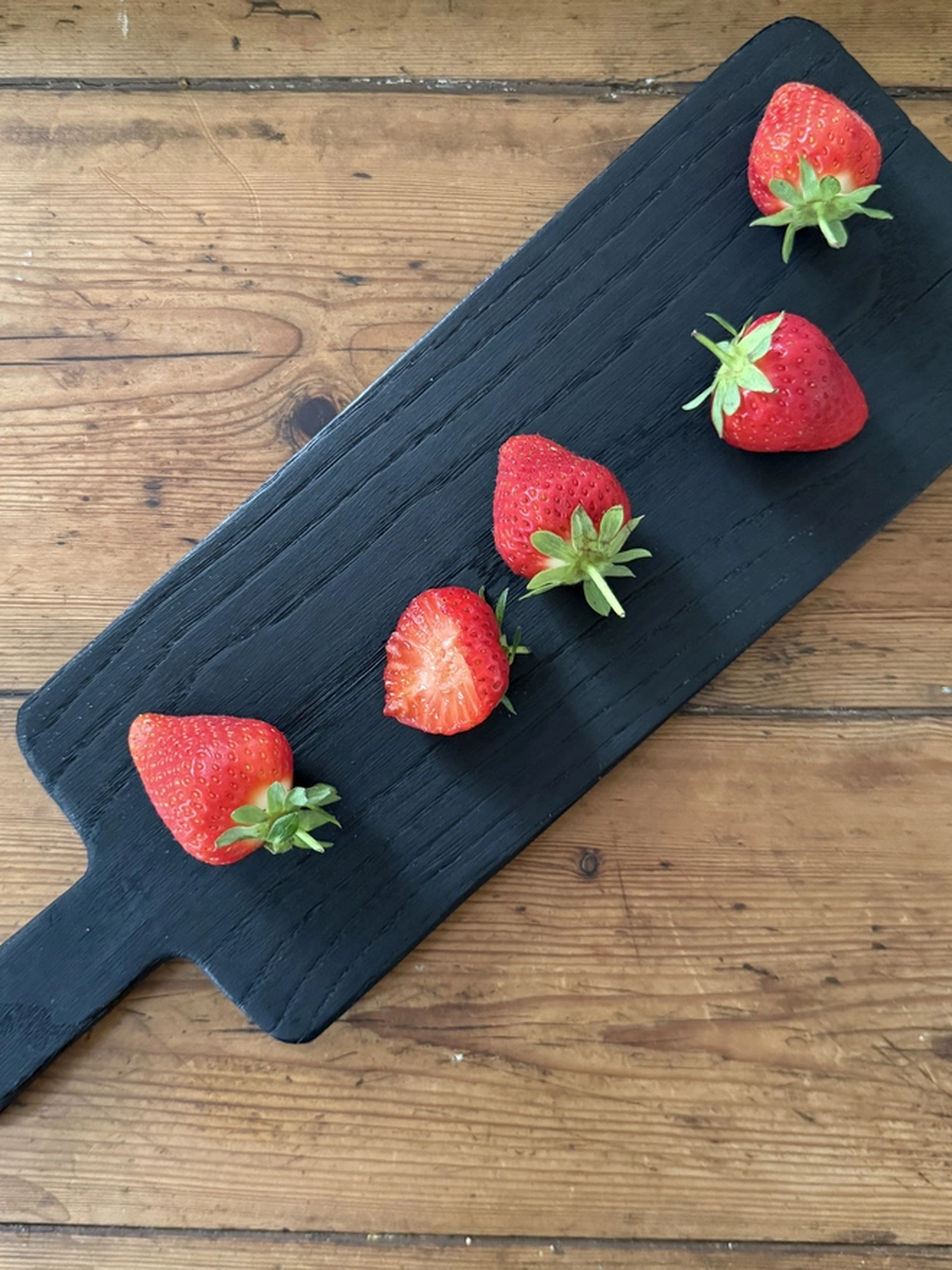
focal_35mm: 24
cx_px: 476
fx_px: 880
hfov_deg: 56.8
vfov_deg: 71.6
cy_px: 635
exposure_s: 1/38
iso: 1000
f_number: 1.78
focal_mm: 6.76
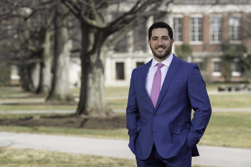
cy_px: 84
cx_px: 126
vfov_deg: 10.5
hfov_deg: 15.8
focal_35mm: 130
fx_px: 906
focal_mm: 130
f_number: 4.5
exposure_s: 1/250
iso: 64
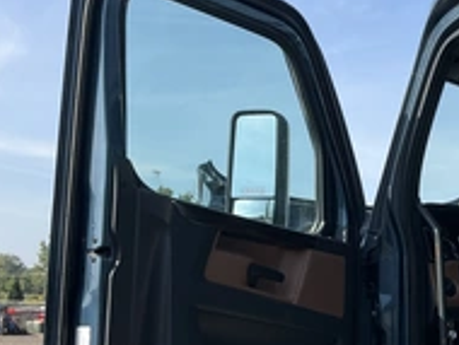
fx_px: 810
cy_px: 222
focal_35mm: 61
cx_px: 401
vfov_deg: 24.0
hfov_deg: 30.4
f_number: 1.8
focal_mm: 3
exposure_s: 1/1098
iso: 25
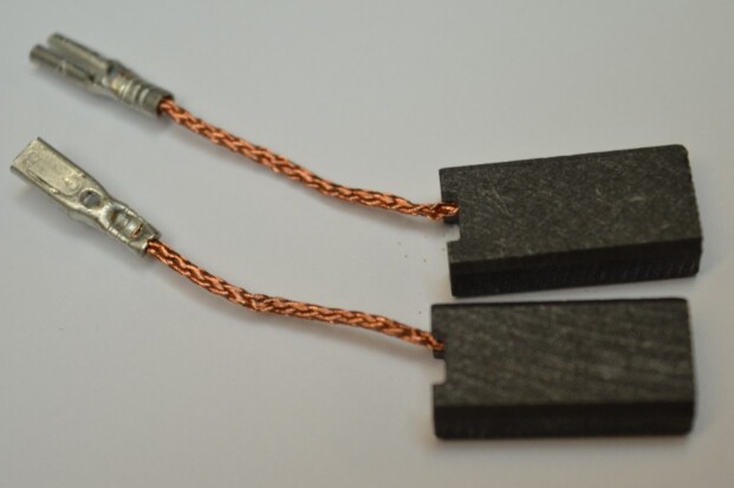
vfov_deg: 14.3
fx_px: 1947
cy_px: 235
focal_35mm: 96
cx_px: 359
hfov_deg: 21.3
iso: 400
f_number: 5.6
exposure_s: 1/125
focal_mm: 55
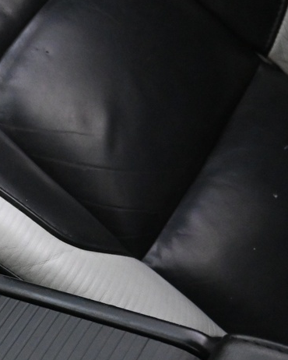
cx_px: -202
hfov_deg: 16.7
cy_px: 281
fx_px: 841
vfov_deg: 23.8
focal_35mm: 79
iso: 3600
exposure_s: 1/25
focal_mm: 16
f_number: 3.5
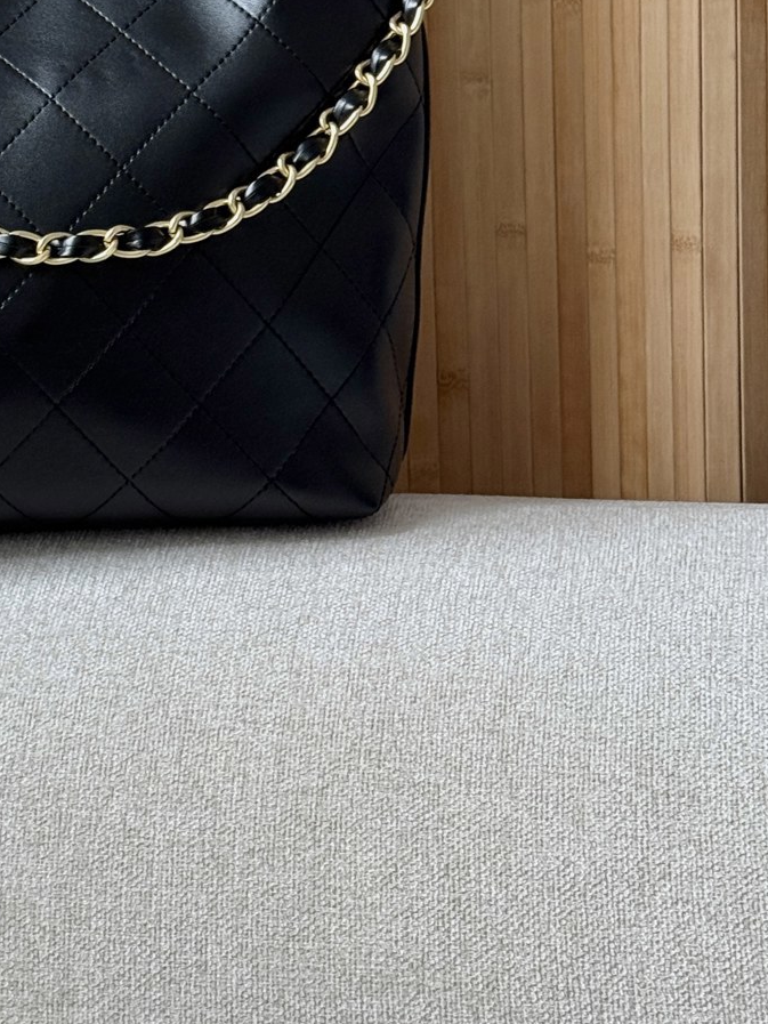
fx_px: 3164
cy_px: 142
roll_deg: +2.0
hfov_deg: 13.7
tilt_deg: -5.3
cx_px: 67
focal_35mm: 107
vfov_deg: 18.1
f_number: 1.78
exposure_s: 1/64
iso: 100
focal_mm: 6.76
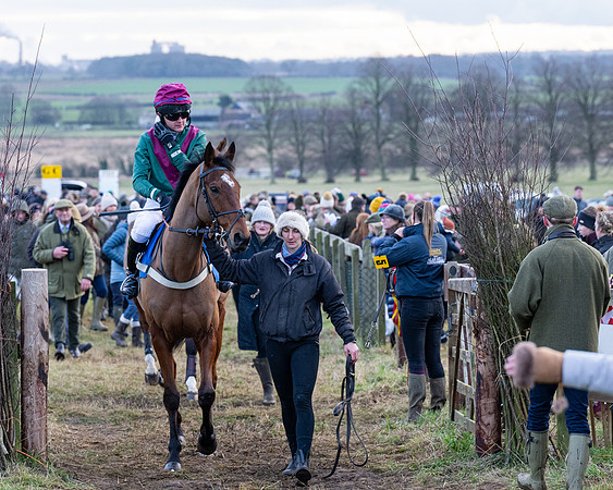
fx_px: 2902
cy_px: 245
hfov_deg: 12.1
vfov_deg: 9.7
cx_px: 262
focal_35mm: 160
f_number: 4
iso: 1000
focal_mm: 95
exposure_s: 1/400
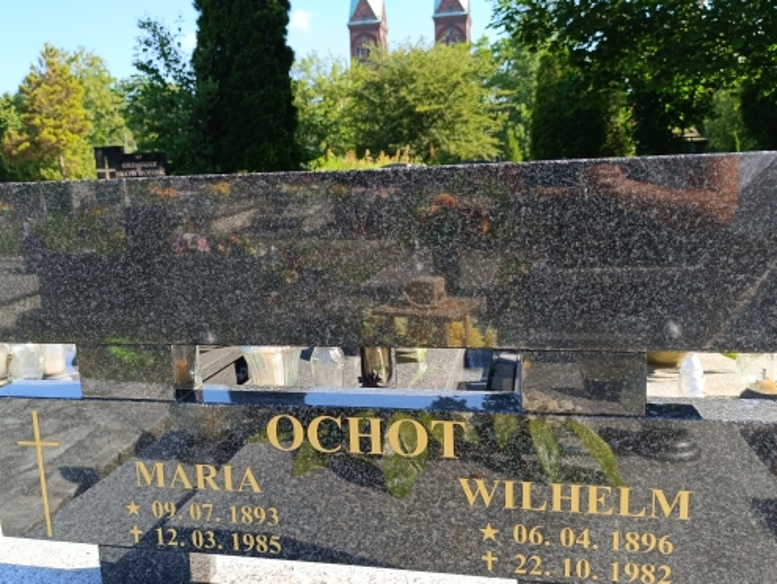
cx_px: 383
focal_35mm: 31
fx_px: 696
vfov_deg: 45.5
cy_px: 289
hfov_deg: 58.3
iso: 50
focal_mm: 6.14
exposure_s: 1/135
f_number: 1.65
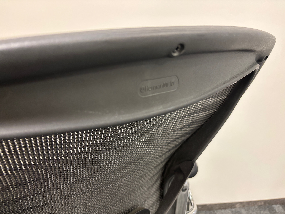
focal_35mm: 26
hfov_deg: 67.3
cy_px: 107
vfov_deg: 53.1
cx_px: 142
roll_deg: -2.5
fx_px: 214
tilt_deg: -23.8
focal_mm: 5.96
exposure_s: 1/50
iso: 400
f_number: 1.6
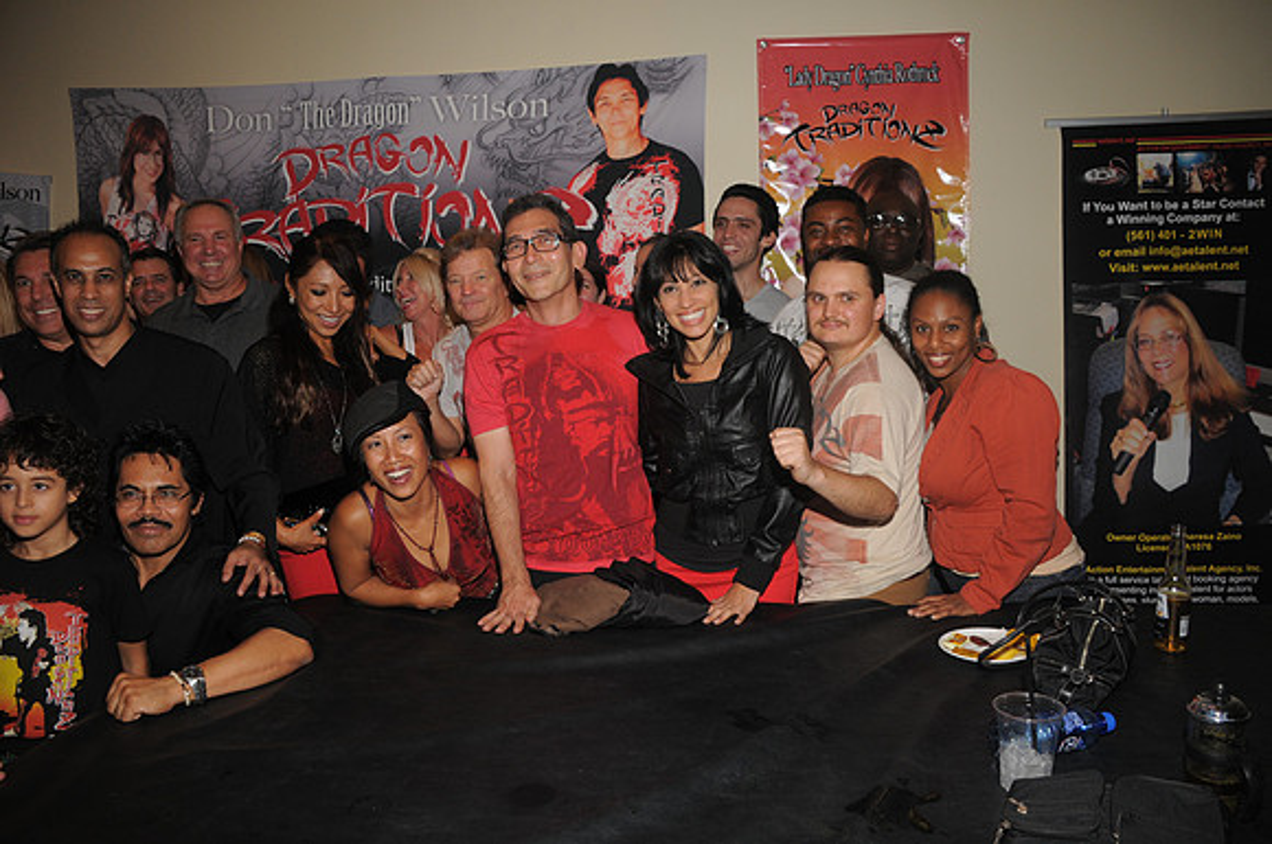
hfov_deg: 67.5
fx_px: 953
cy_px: 422
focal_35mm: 27
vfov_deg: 47.8
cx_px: 636
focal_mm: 18
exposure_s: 1/60
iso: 400
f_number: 5.6
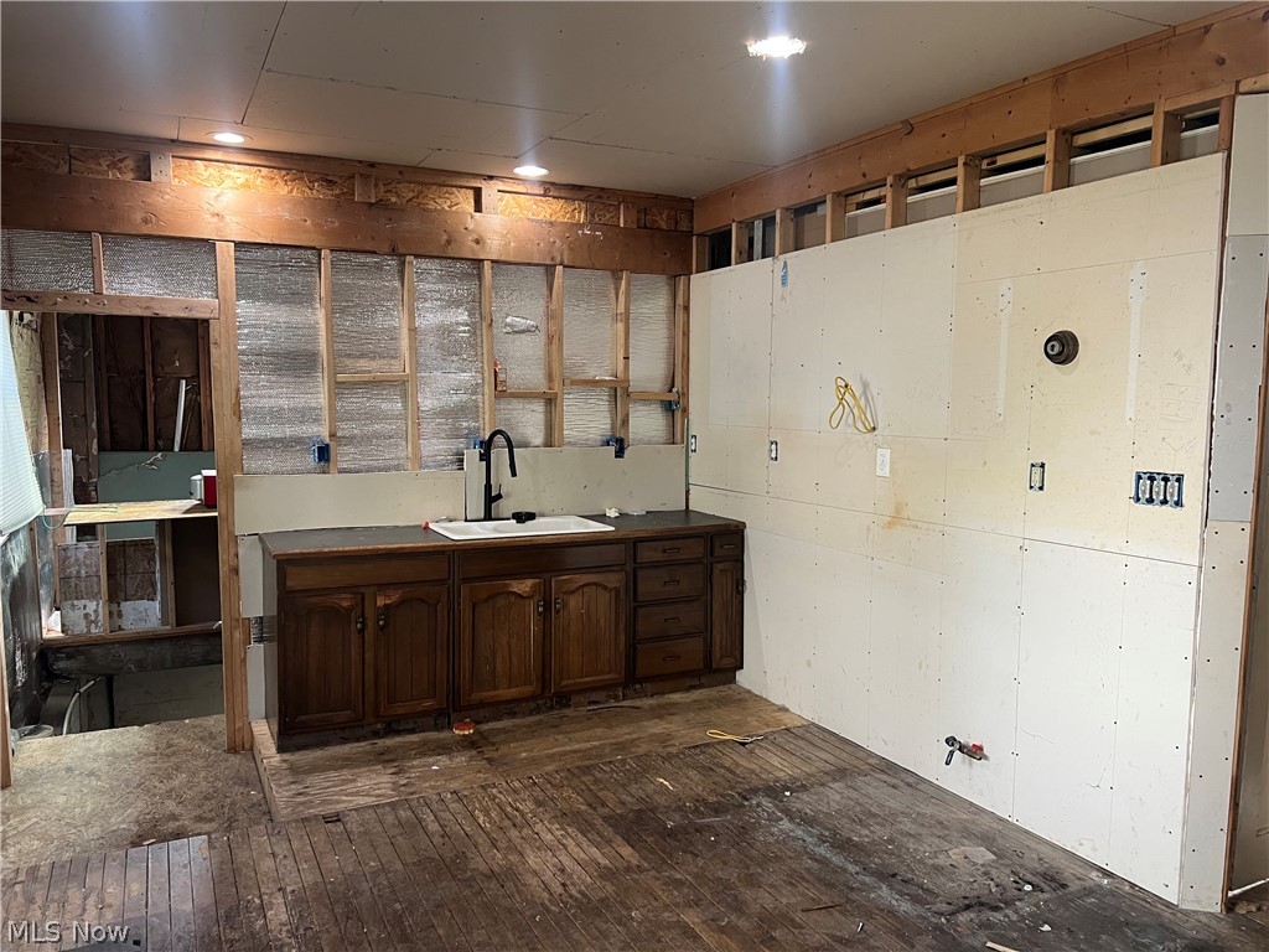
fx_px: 953
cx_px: 634
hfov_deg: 67.3
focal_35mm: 26
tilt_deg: -5.1
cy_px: 476
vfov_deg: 53.1
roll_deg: +0.1
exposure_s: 1/60
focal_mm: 5.7
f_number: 1.5
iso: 125
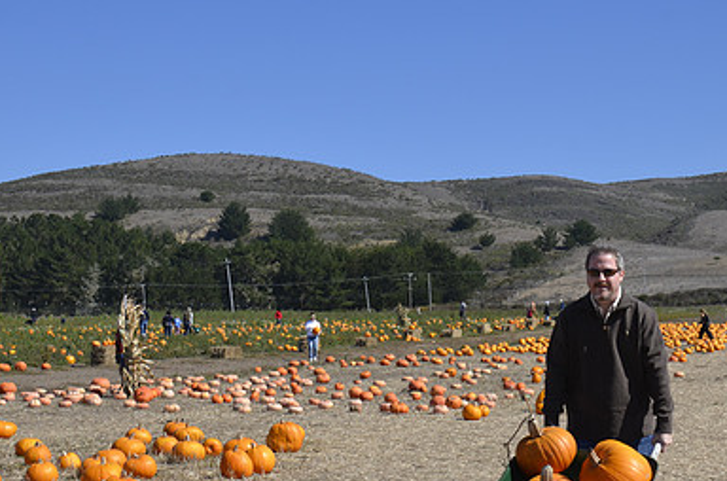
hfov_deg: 29.7
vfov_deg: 19.9
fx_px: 1370
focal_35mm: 68
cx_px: 435
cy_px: 316
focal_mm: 30
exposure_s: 1/250
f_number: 8
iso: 100
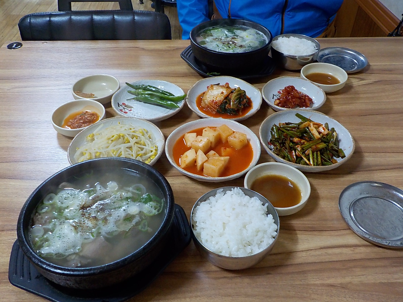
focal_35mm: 30
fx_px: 349
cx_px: 202
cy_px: 151
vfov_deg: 46.8
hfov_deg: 60.0
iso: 280
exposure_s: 1/30
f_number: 3.3
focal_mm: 4.1
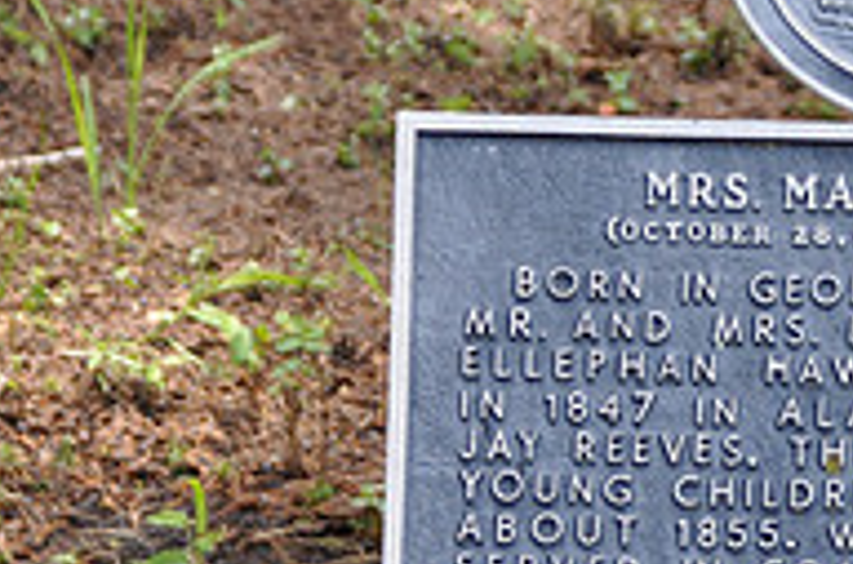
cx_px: 1008
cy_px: 357
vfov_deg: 3.9
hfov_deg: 5.8
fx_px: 8367
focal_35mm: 354
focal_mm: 78
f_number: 5.3
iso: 500
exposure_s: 1/250
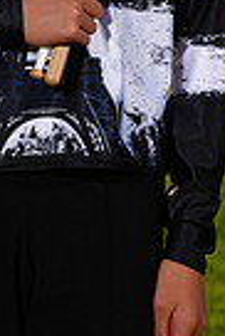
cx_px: 64
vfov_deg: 3.1
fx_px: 6106
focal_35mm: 653
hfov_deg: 2.1
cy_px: -148
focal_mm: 197
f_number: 11
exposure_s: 1/250
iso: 125
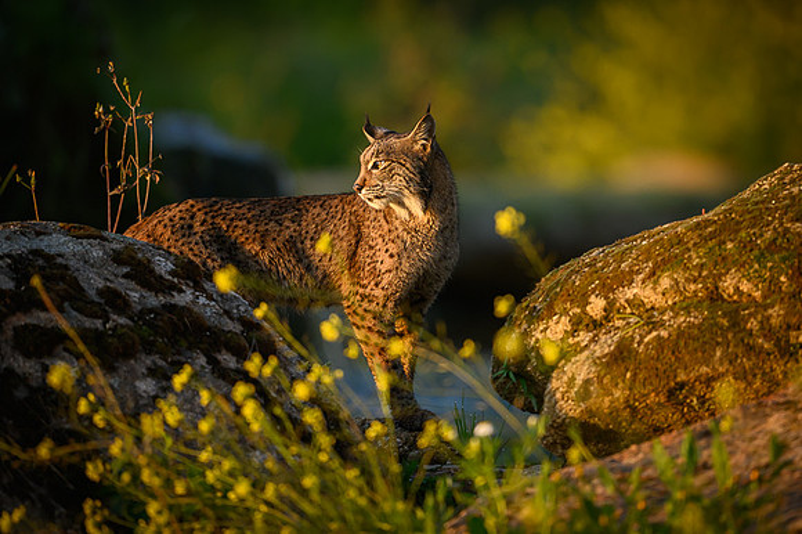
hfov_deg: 3.4
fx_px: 13420
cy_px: 222
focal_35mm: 603
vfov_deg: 2.3
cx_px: 462
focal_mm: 400
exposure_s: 1/1250
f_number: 2.8
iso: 720
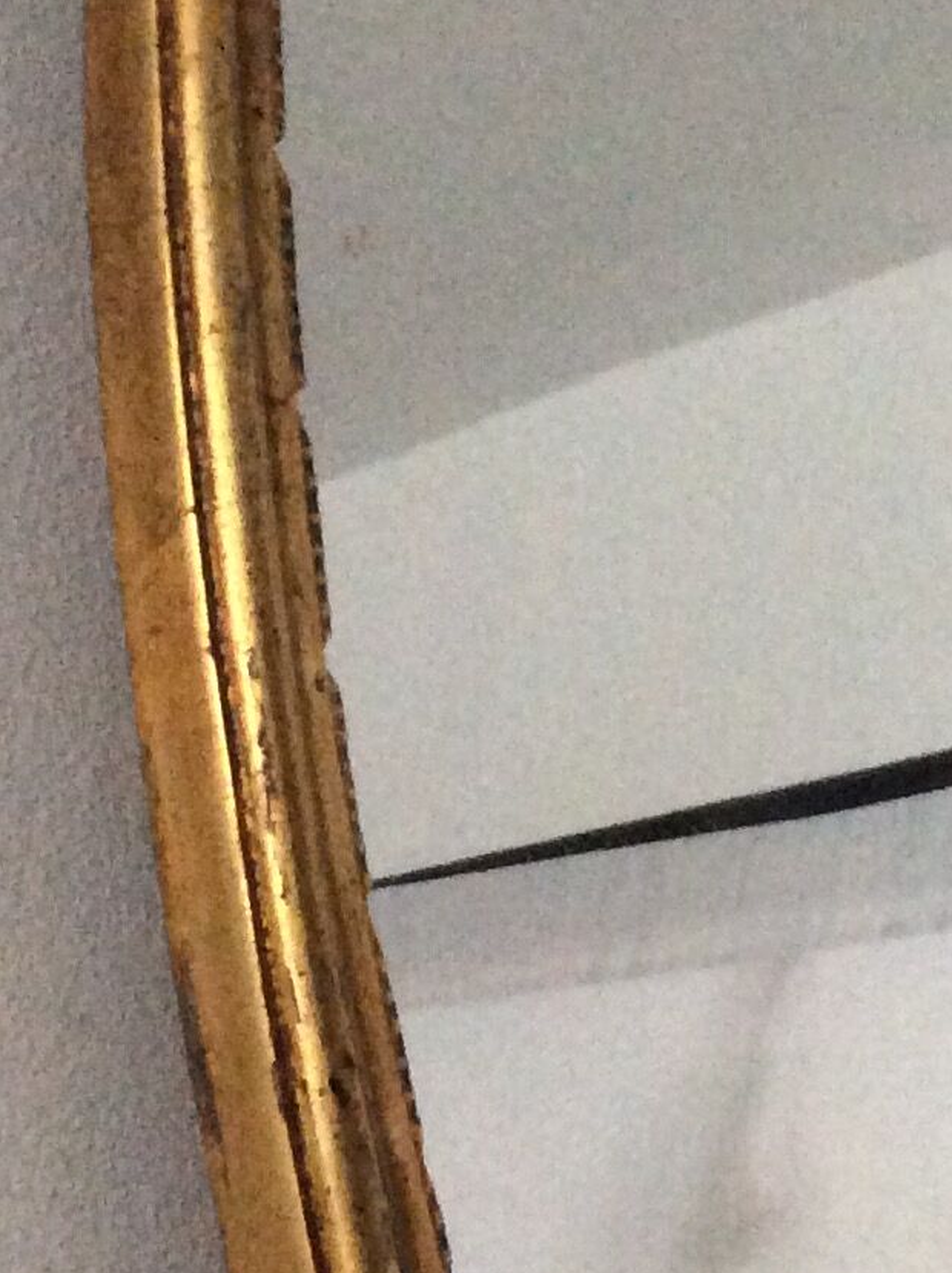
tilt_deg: +19.2
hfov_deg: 14.6
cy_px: 651
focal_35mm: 100
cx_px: 918
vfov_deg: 19.7
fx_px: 3674
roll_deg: +3.4
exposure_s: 1/17
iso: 320
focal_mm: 3.3
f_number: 2.4
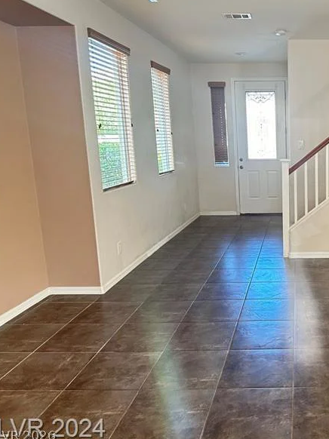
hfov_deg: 39.9
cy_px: 220
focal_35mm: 33
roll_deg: +0.4
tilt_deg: -11.4
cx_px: 294
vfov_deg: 55.4
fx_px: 418
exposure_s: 1/60
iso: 250
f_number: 1.78
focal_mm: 6.86
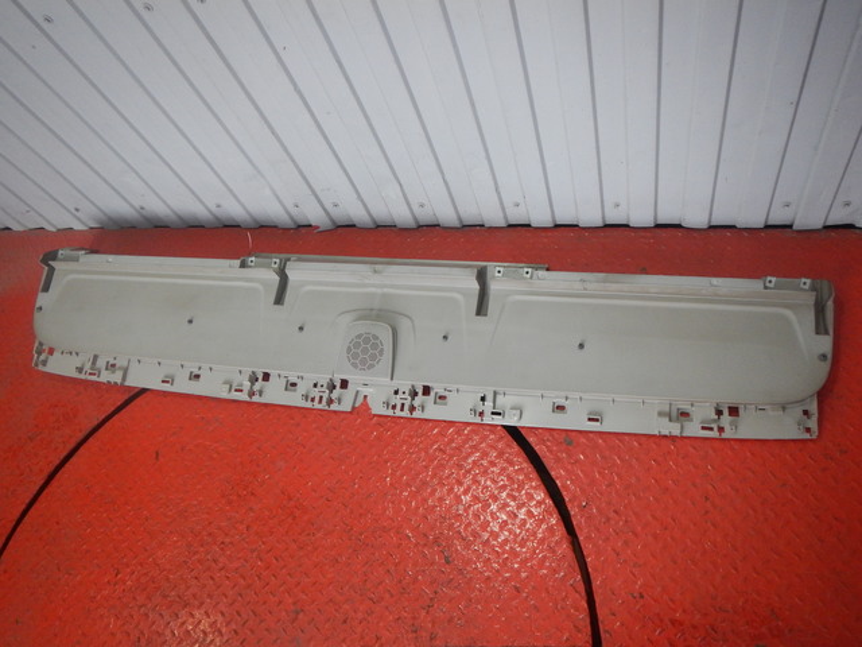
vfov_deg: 49.7
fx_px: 697
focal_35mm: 28
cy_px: 324
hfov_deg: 63.4
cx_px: 431
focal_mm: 5
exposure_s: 1/100
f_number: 3.9
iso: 400
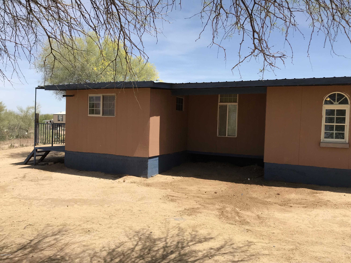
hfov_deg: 63.4
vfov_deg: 49.7
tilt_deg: -2.1
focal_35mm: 28
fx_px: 284
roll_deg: -1.4
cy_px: 132
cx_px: 176
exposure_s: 1/2128
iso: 20
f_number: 1.8
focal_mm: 3.99
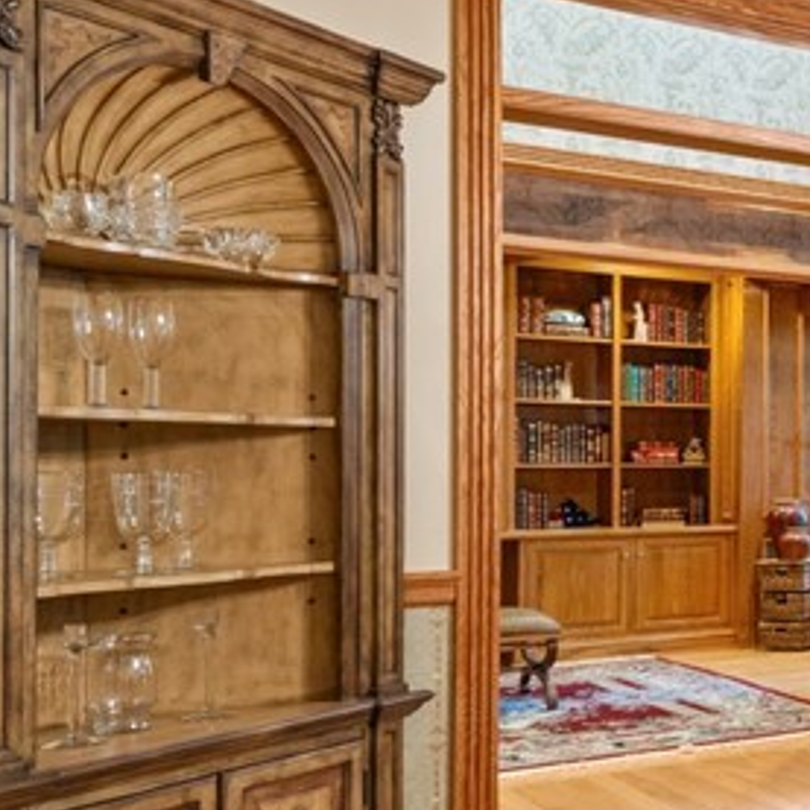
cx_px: 1465
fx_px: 1324
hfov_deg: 21.6
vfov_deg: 33.9
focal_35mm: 50
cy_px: 504
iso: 250
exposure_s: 1.6
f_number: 9
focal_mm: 15
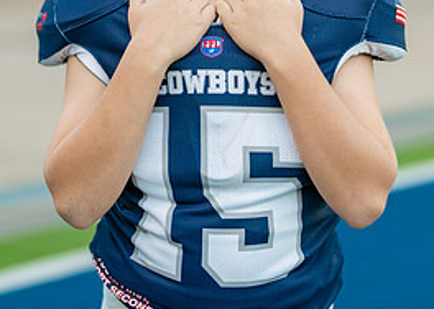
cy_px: -18
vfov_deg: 11.6
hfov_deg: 16.4
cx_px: 220
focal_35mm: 122
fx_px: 1502
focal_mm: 50
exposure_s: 1/400
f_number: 1.2
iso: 160
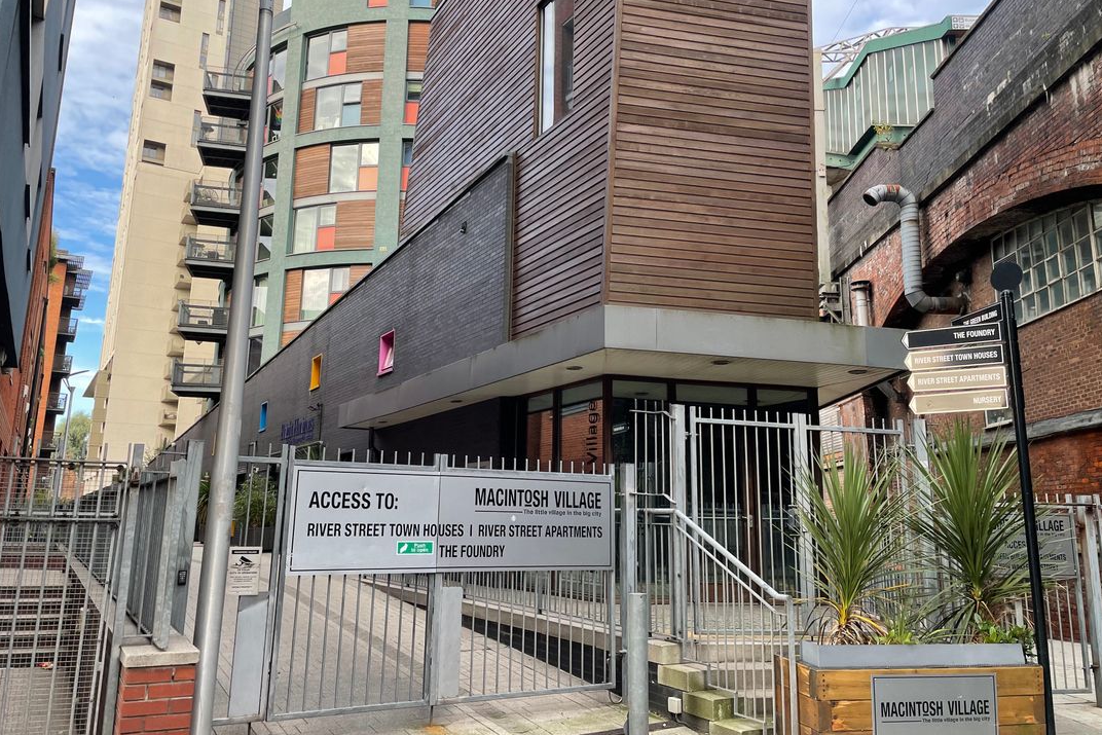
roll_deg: -0.8
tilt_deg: +12.7
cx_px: 535
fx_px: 857
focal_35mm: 28
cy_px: 324
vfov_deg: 46.3
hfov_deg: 65.5
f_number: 1.6
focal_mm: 4.2
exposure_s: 1/407
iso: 32
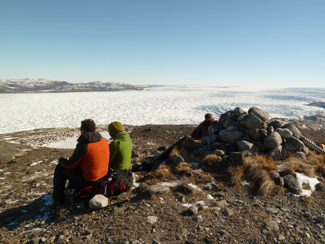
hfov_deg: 69.4
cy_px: 122
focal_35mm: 25
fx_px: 235
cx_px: 162
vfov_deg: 54.9
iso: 80
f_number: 5.6
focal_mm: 4.1
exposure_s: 1/500
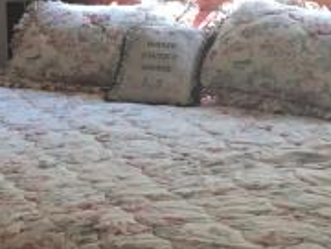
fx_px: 985
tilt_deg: -9.2
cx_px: -64
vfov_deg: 14.3
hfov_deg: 18.1
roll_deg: +3.4
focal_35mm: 103
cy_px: 57
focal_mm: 4.15
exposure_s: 1/40
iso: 32
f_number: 2.2
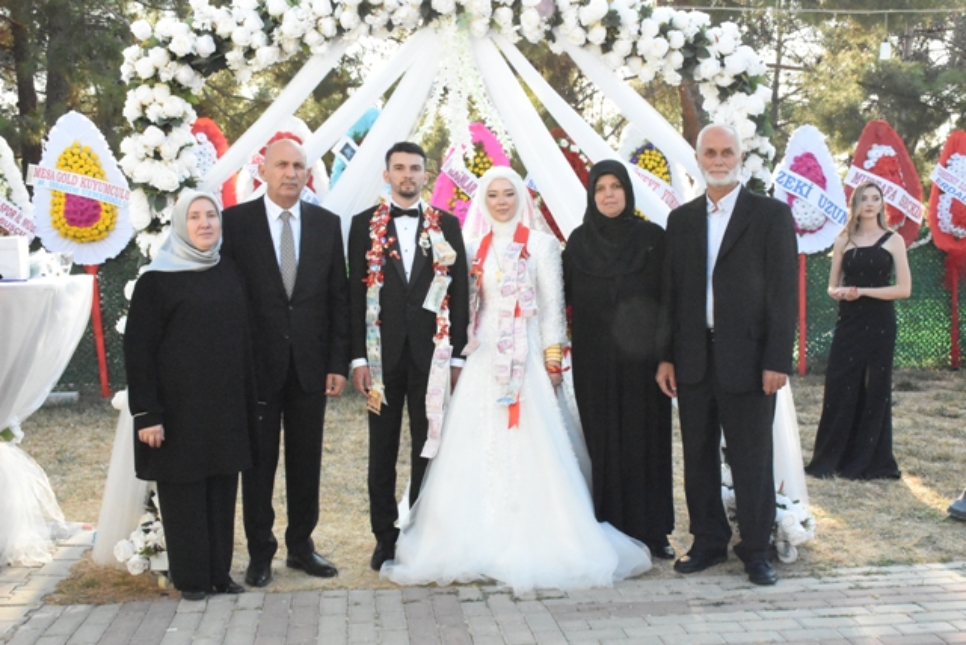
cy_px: 322
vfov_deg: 33.0
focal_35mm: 40
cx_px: 483
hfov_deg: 47.9
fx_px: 1087
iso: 12800
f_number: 13
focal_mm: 27
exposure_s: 1/640
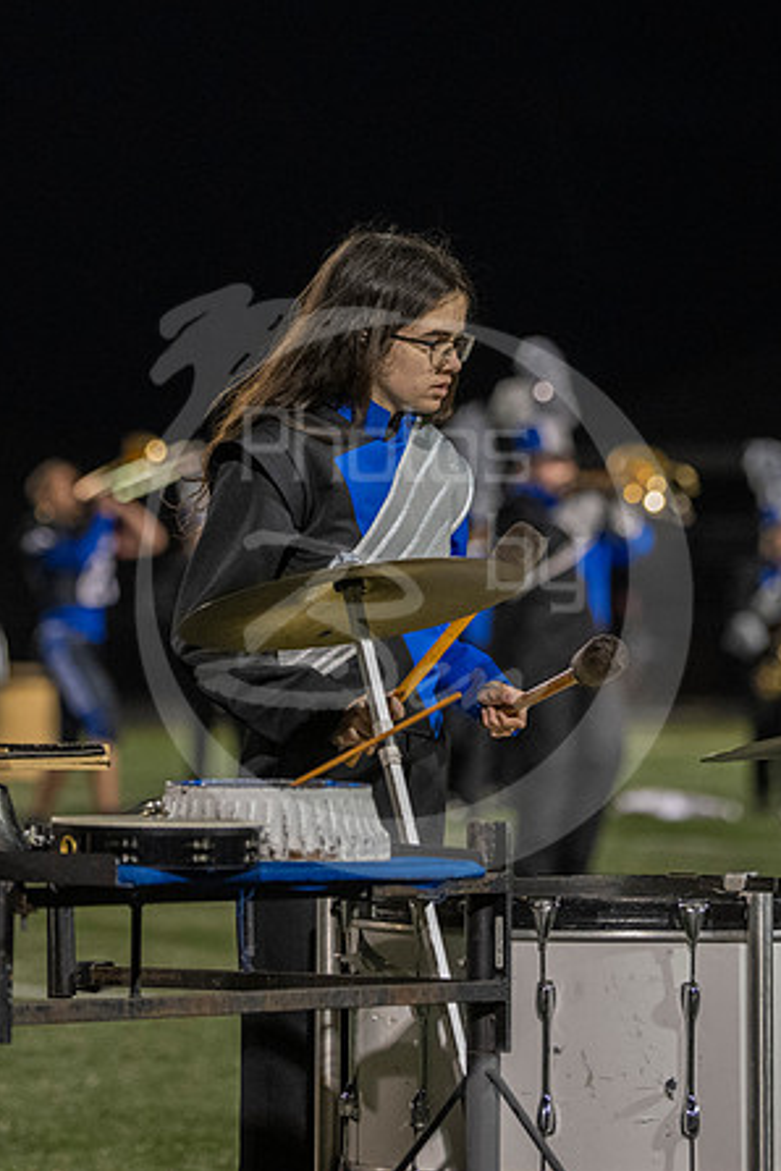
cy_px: 450
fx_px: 7842
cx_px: 492
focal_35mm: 241
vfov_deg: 8.5
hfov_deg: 5.7
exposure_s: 1/500
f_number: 2.8
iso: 4000
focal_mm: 130
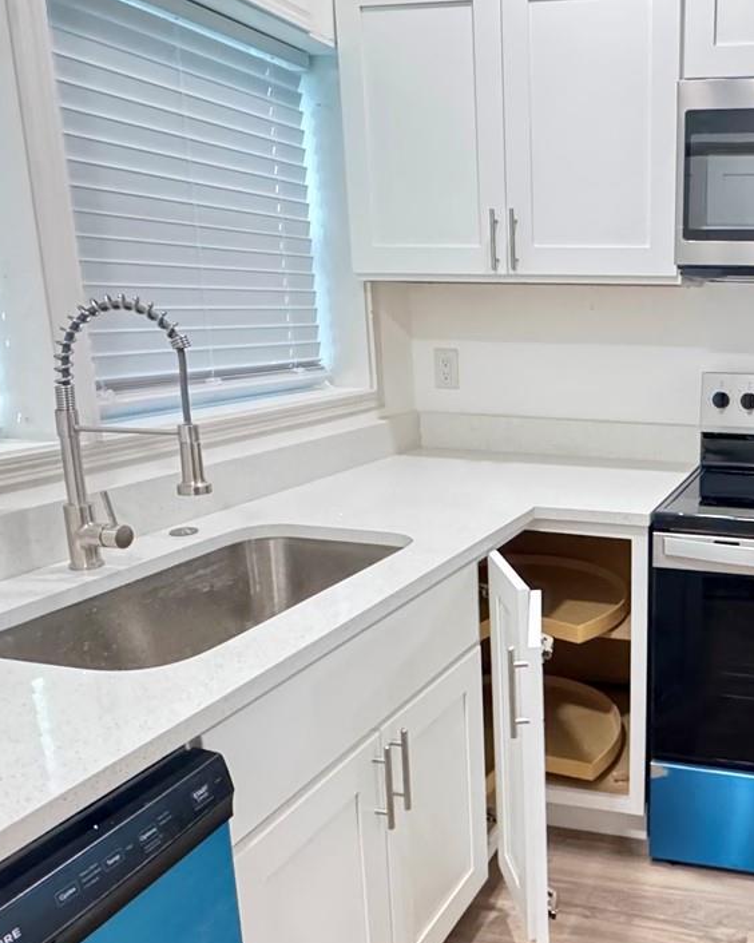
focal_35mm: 31
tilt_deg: -13.7
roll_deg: -0.8
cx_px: 684
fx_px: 865
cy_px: 503
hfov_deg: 43.0
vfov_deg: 57.1
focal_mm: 2.22
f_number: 2.2
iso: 1250
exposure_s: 1/60
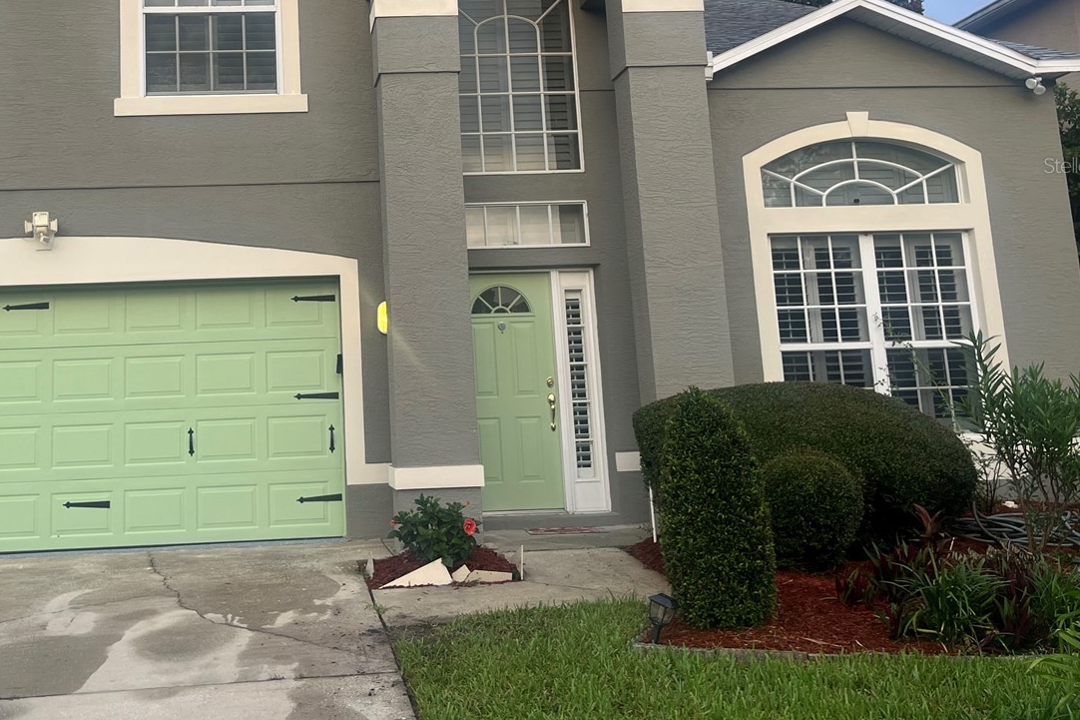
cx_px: 339
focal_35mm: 40
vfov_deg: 32.6
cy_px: 165
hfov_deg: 47.5
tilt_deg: +11.8
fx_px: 1200
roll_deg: +2.5
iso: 32
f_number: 1.6
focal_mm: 5.1
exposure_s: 1/133
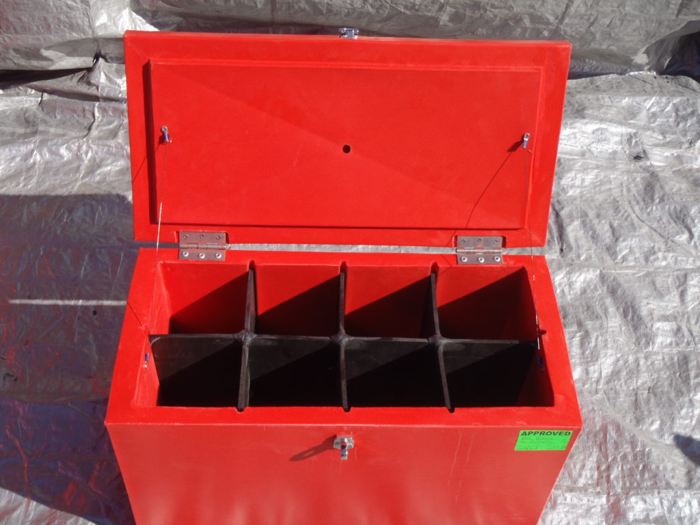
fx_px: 870
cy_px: 262
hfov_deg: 43.9
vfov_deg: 33.6
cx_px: 350
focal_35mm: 43
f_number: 13
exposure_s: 1/50
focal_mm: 7.73
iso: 80
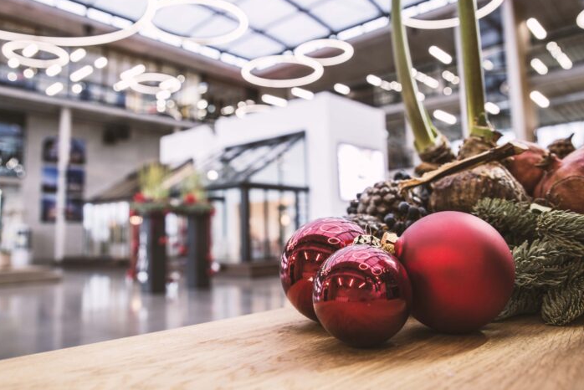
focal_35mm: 33
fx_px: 536
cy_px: 176
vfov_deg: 40.0
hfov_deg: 57.2
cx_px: 290
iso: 500
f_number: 7.1
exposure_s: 1/20
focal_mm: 30
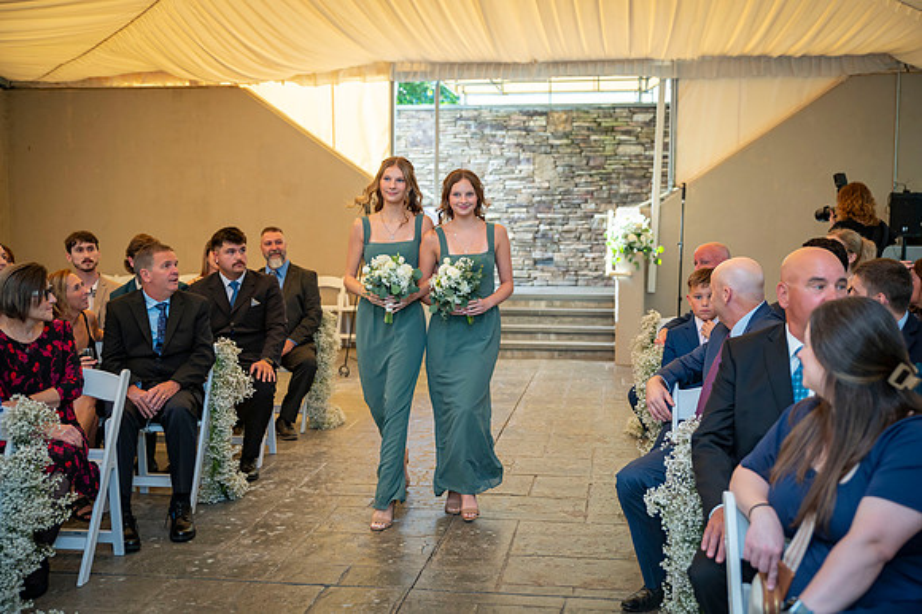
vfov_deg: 29.6
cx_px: 461
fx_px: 1162
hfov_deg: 43.3
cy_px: 307
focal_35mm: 45
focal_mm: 45
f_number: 2.8
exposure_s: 1/1250
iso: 800
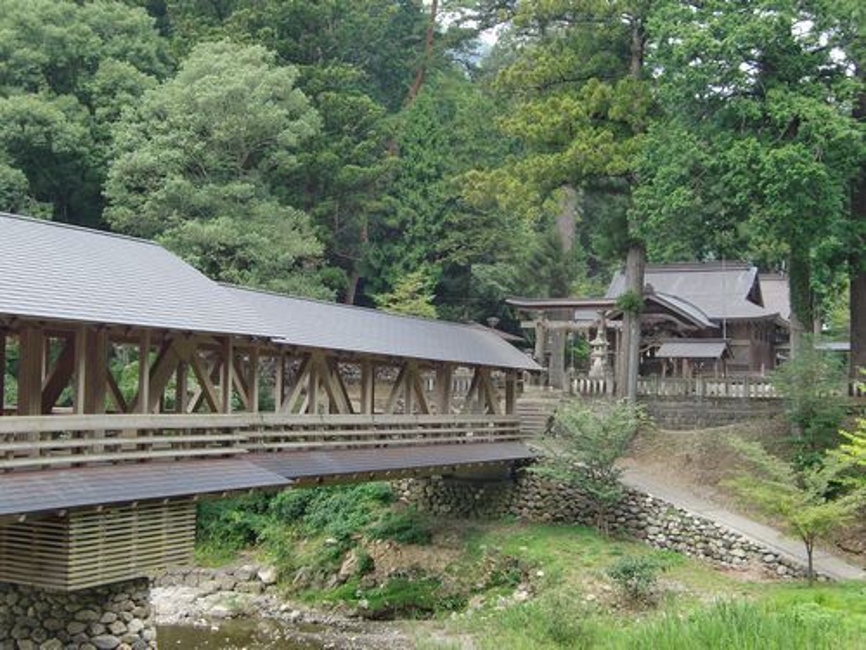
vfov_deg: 31.5
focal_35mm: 46
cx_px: 433
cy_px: 325
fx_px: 1151
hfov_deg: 41.2
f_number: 3.3
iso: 64
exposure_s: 1/100
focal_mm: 8.2
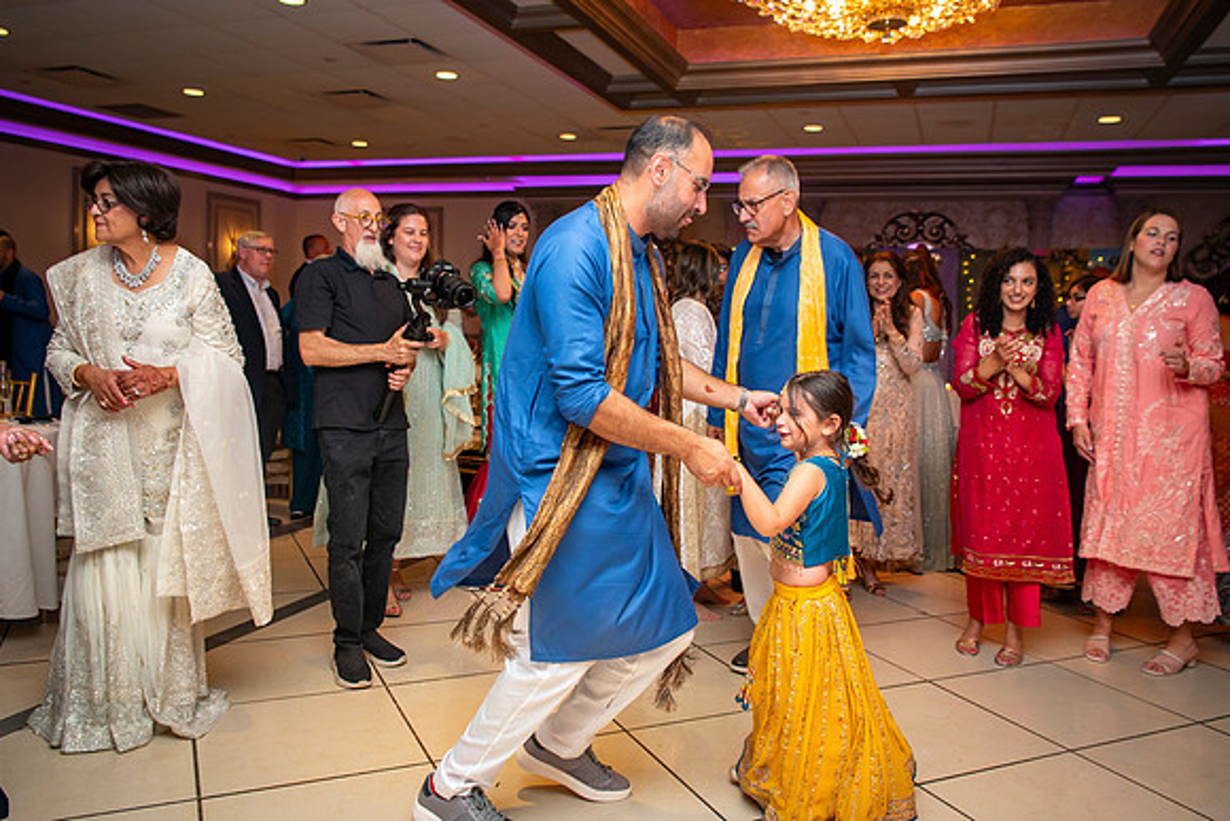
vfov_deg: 46.6
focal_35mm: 28
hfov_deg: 65.7
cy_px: 398
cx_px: 608
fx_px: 953
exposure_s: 1/160
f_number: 2.8
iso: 800
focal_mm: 24
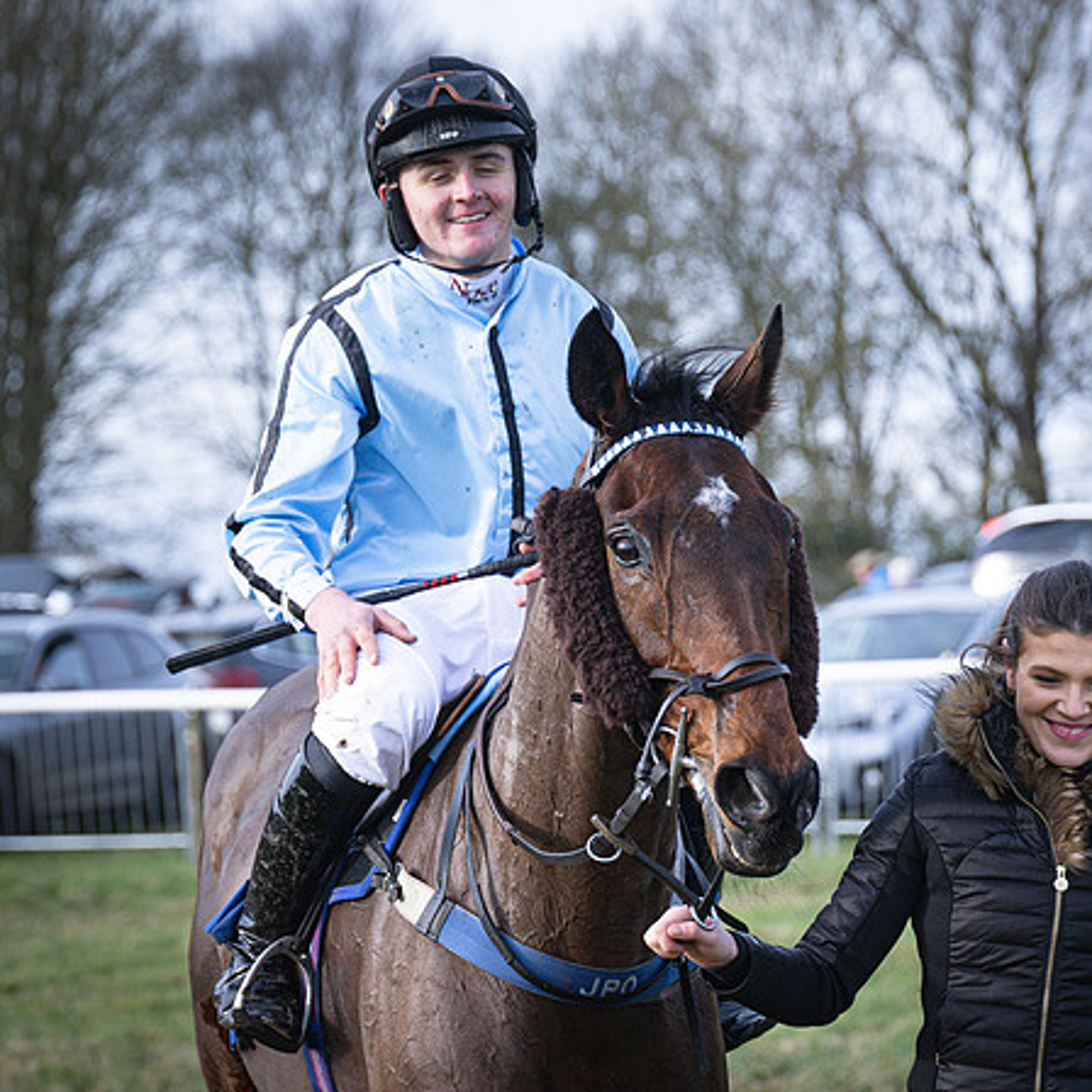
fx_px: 6389
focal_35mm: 179
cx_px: 731
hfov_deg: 9.8
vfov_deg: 9.8
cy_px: 525
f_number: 2.8
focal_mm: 70
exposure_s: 1/2000
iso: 400
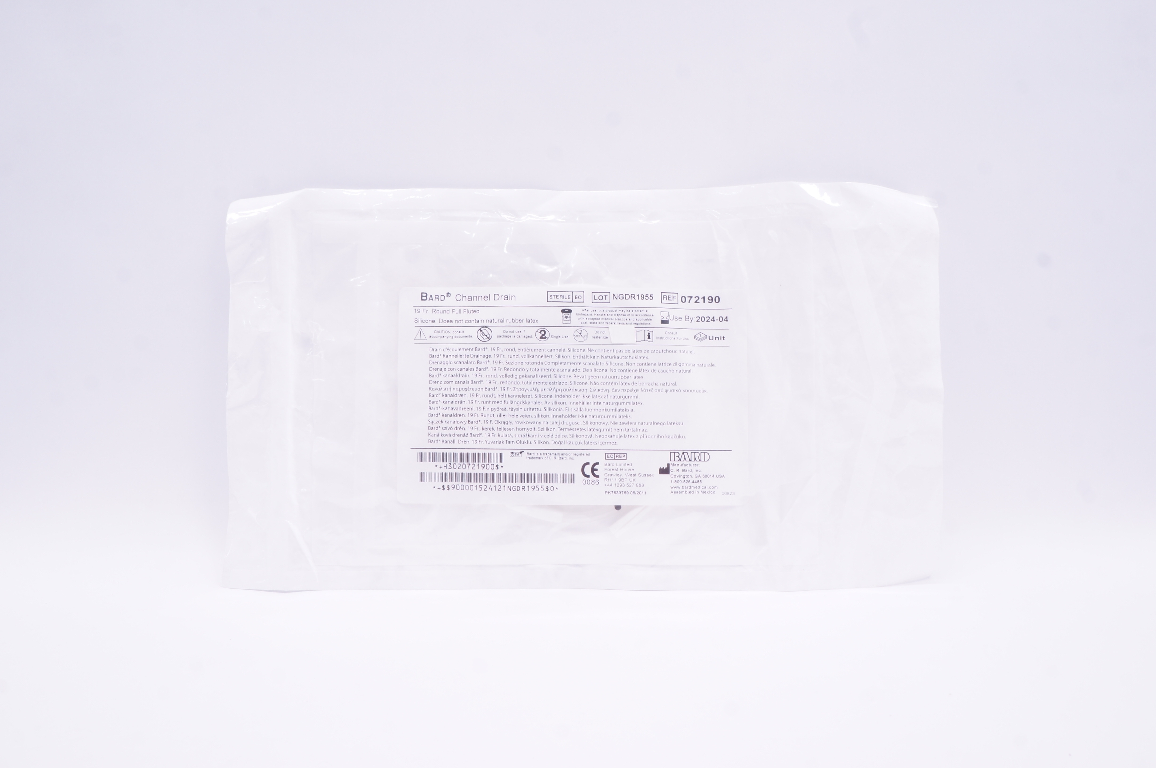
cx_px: 578
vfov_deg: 41.6
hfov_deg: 59.5
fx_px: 1010
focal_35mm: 32
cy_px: 384
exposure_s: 1/15
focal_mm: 21
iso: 400
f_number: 13
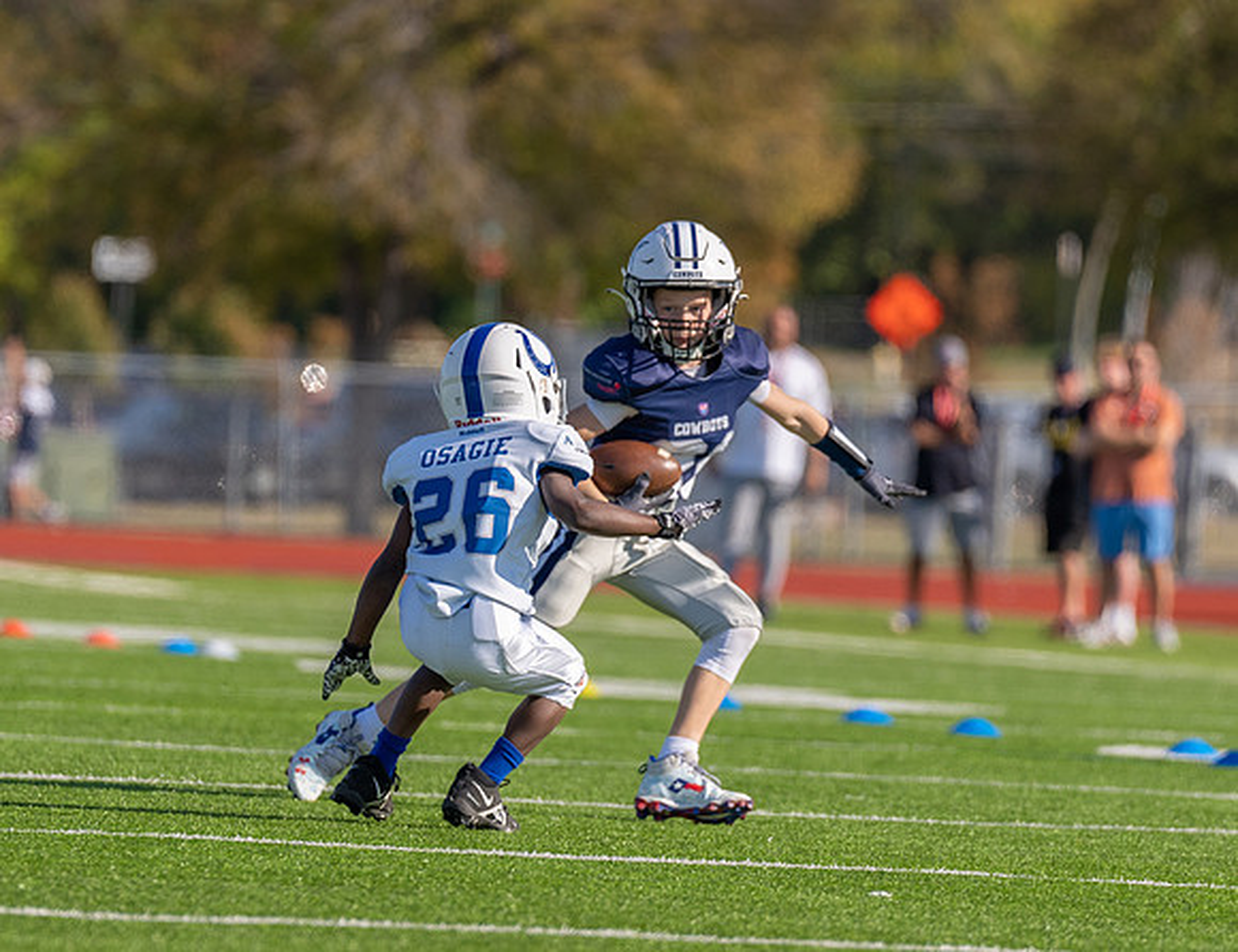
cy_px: 493
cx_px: 543
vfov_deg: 3.7
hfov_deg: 4.8
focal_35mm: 409
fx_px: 14769
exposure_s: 1/3200
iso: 160
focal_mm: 200
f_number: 3.2
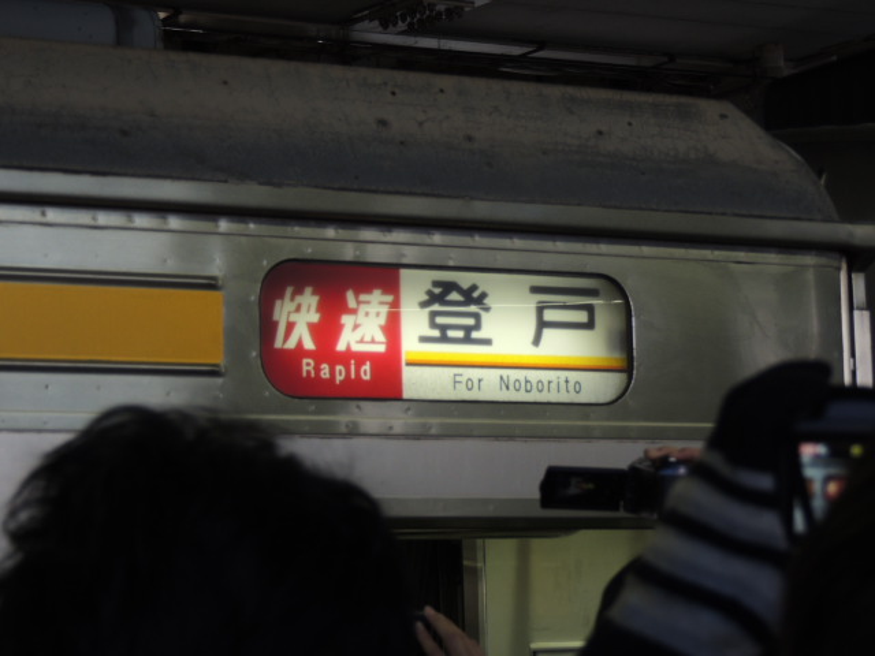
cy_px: 328
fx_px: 3033
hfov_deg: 16.4
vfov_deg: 12.3
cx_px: 438
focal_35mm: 120
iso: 200
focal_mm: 21.4
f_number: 4.2
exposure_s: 1/80
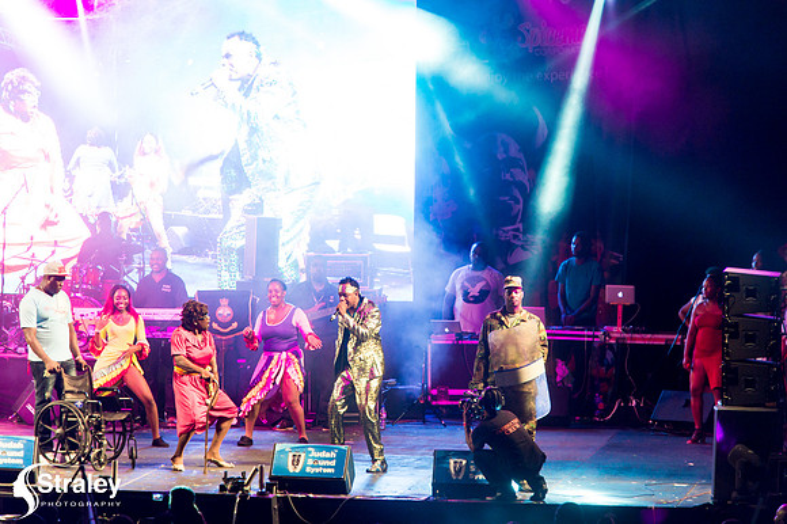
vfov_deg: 5.1
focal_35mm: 270
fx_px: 5899
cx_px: 394
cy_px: 262
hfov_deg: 7.6
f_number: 5.6
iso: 3200
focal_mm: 270
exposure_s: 1/160
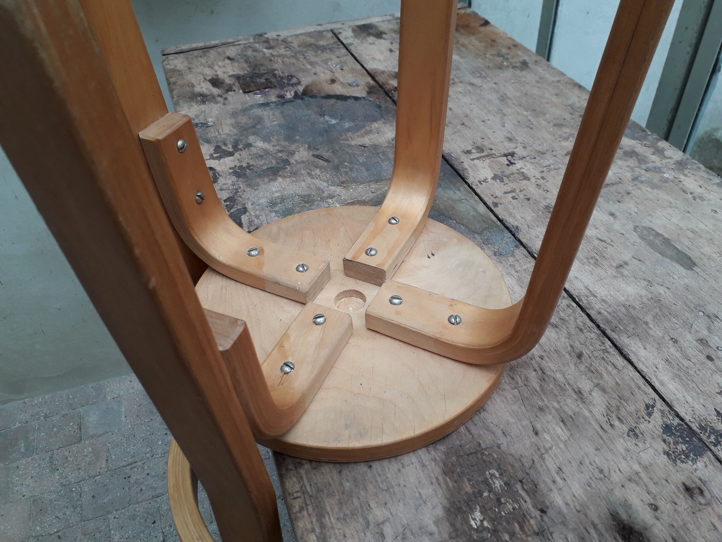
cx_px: 361
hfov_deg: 65.3
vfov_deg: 51.4
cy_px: 271
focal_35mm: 27
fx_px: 563
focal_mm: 3.6
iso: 64
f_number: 1.9
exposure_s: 1/100
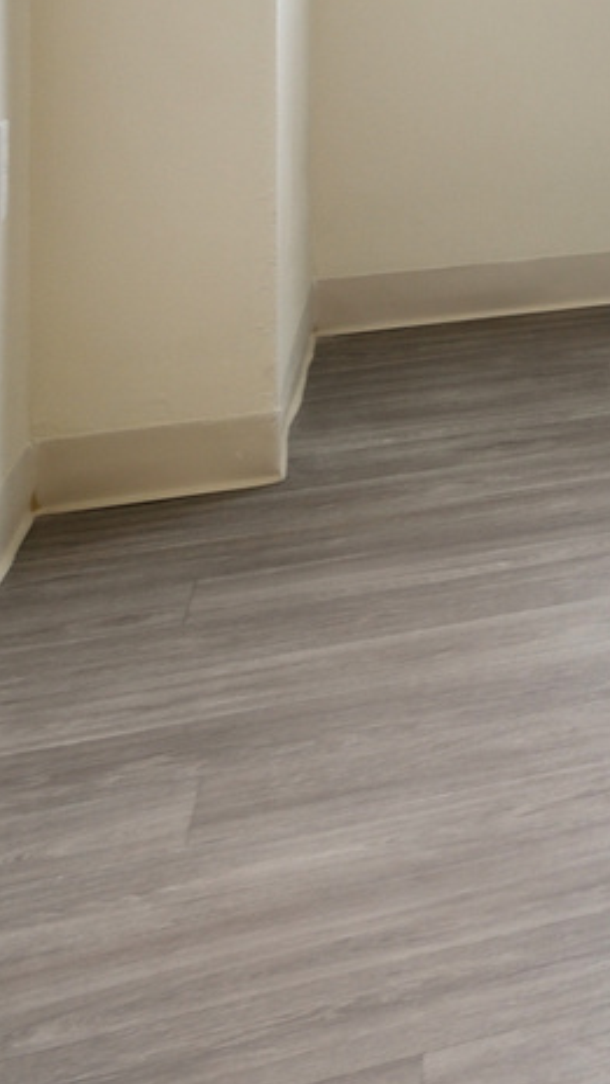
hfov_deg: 11.0
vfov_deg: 25.9
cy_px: -181
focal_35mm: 74
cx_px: 1807
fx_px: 2128
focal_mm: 16
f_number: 8
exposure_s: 1/50
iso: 640
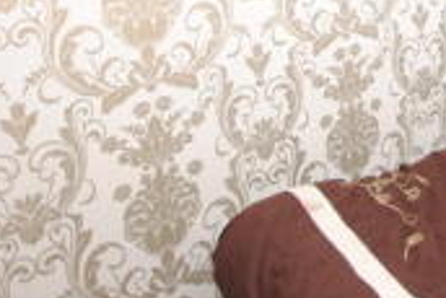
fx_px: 707
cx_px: 582
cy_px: -105
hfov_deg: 28.6
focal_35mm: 57
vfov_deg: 21.3
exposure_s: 1/60
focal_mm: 10
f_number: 4
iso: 200
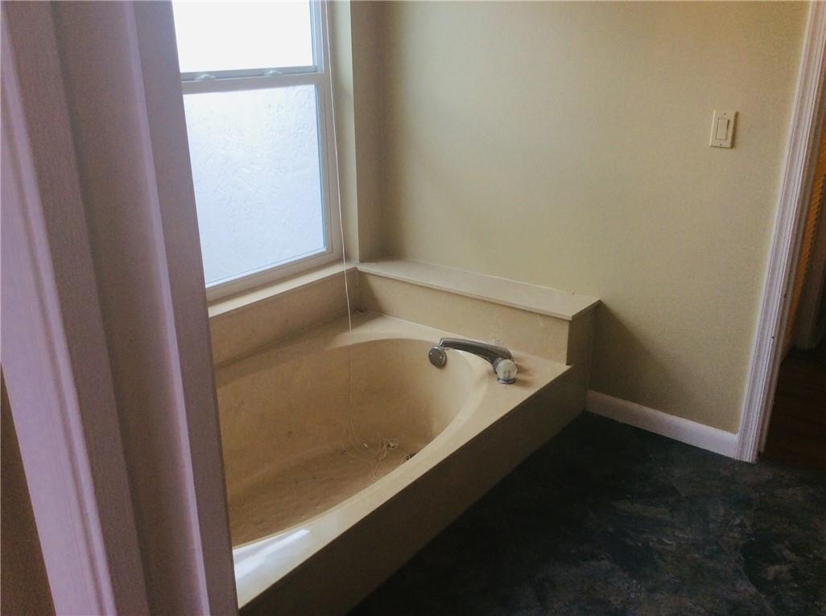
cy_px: 308
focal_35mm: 32
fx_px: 762
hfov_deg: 56.9
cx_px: 413
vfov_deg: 44.0
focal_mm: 3.3
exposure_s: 1/60
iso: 40
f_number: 2.4
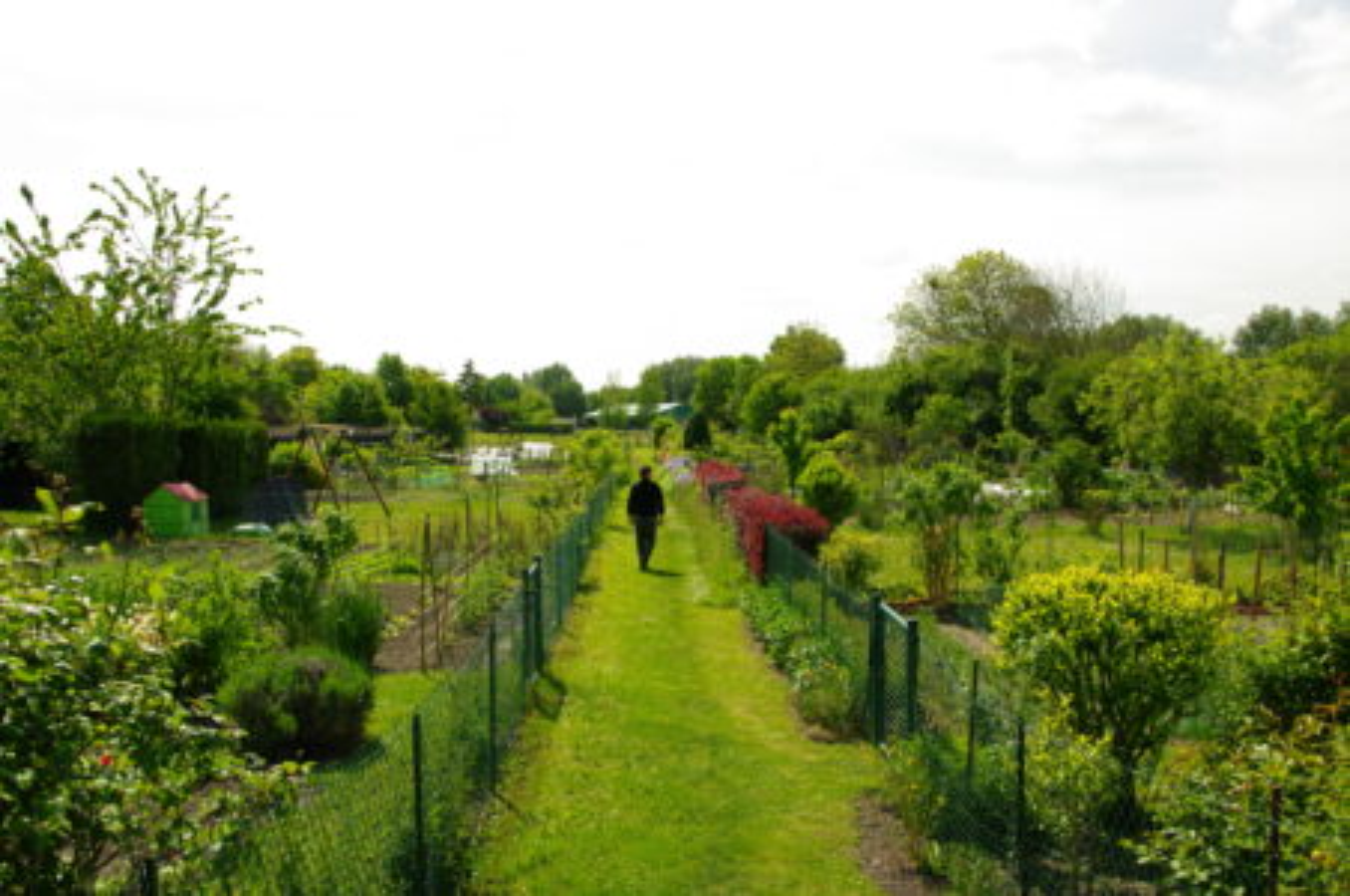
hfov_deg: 60.4
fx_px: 1161
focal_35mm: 31
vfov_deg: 42.2
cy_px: 448
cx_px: 675
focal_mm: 20.63
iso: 800
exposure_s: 1/1500
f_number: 9.5
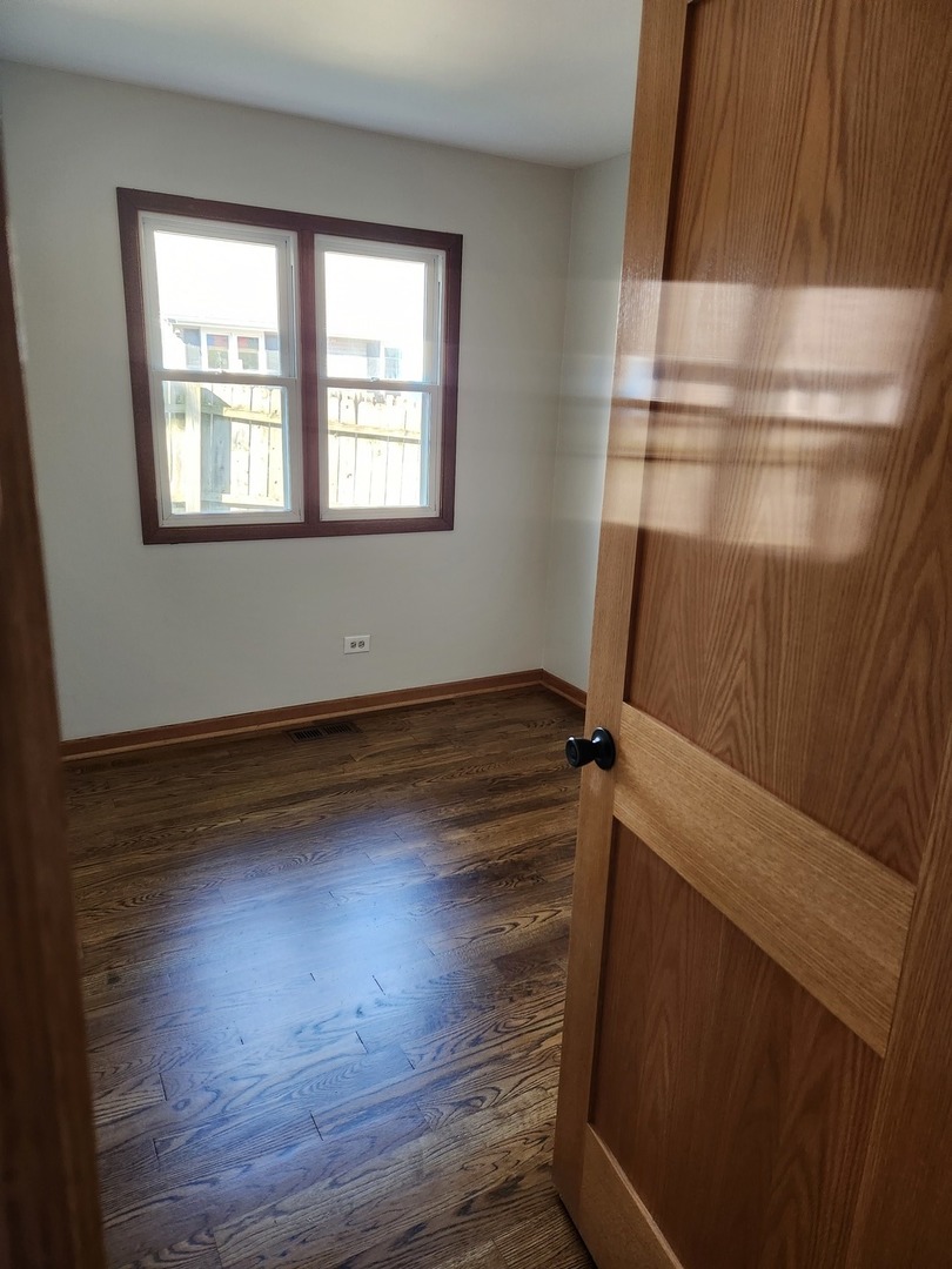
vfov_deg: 73.9
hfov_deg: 58.9
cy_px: 634
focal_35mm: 23
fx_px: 843
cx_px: 476
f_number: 1.8
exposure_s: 1/120
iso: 320
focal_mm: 5.4
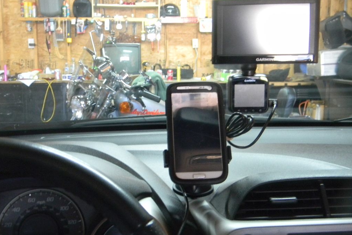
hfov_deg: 45.4
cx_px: 175
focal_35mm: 43
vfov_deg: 31.2
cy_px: 126
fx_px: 420
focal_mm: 7.3
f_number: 3.8
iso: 400
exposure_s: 1/3.6
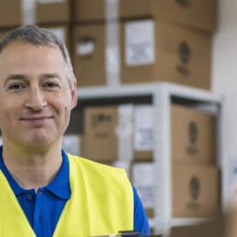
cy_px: 192
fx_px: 1526
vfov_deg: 8.9
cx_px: -80
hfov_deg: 8.7
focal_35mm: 197
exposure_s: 1/100
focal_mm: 85
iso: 800
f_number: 2.2
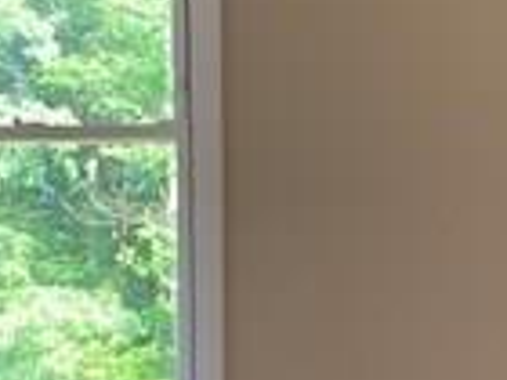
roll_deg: +0.8
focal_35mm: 119
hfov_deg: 16.3
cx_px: 489
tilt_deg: -0.4
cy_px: 322
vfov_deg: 12.4
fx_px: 1743
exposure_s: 1/120
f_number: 1.8
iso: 80
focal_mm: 4.25
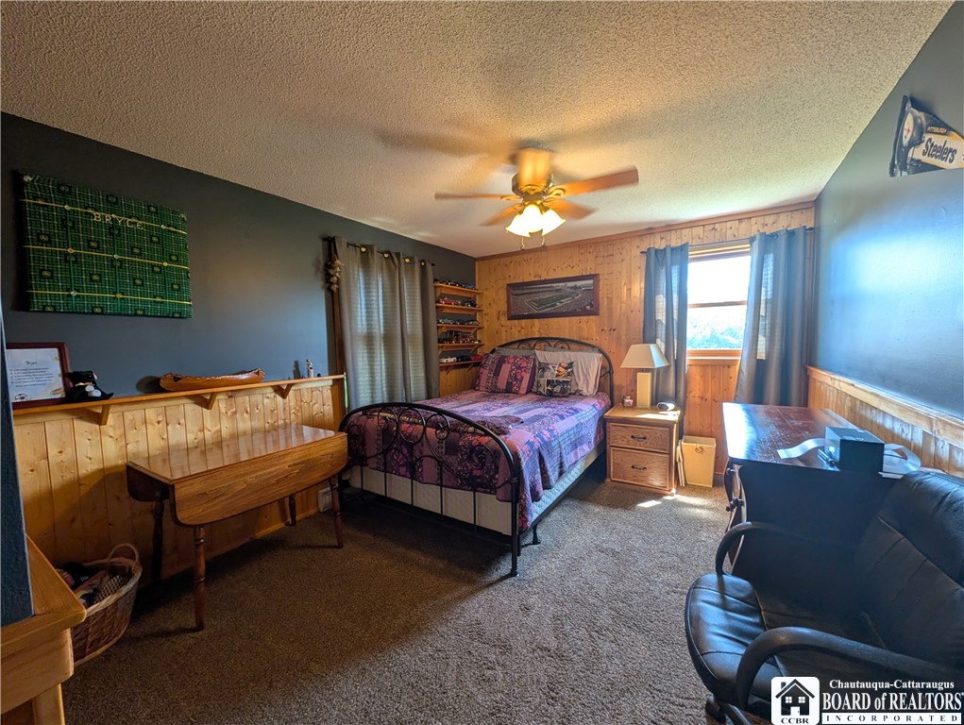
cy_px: 362
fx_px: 335
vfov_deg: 94.6
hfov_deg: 110.5
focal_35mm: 12
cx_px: 482
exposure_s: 1/120
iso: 89
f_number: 1.7
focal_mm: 2.02
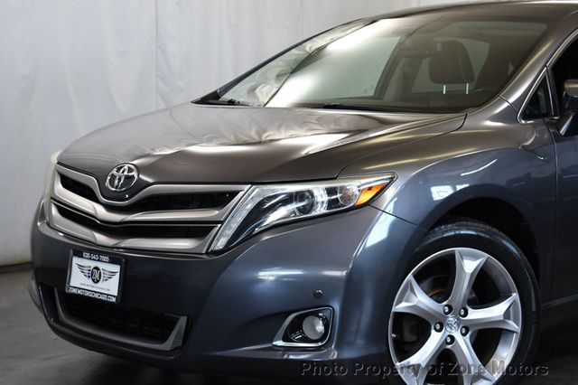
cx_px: 289
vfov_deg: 19.7
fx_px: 1107
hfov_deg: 29.3
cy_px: 192
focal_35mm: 69
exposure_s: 1/125
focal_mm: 46
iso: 1000
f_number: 5.3
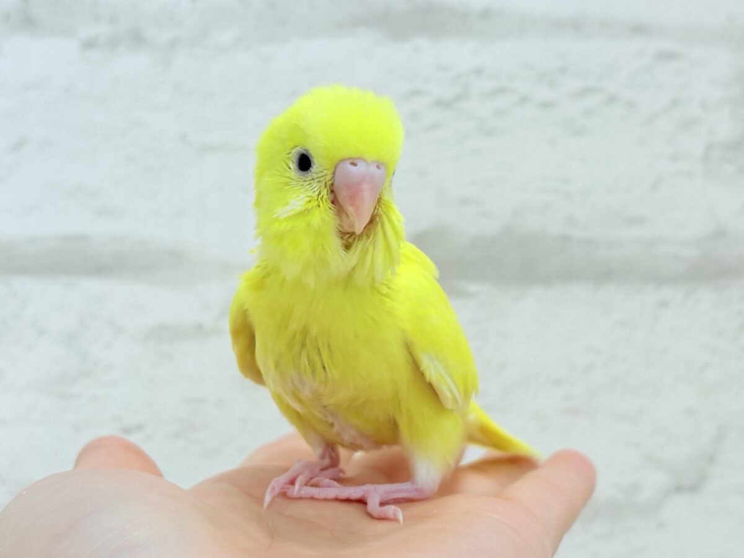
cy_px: 279
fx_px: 1118
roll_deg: +1.0
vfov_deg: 28.0
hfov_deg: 36.8
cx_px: 372
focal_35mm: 52
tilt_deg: +5.6
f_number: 1.6
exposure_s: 1/100
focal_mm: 5.96
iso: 64
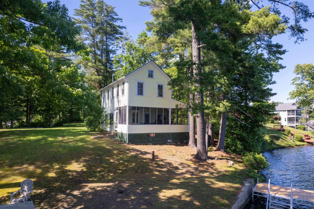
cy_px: 104
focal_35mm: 22
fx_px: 192
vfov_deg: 57.2
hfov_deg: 78.6
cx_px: 157
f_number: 2.8
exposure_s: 1/90
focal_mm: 8.38
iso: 100
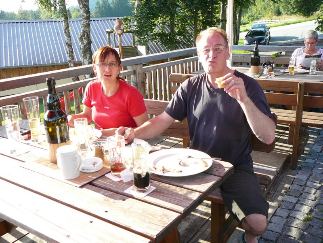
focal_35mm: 35
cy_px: 122
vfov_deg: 40.7
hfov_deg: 52.6
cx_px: 162
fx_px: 327
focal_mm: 5.2
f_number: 2.8
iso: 80
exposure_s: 1/125
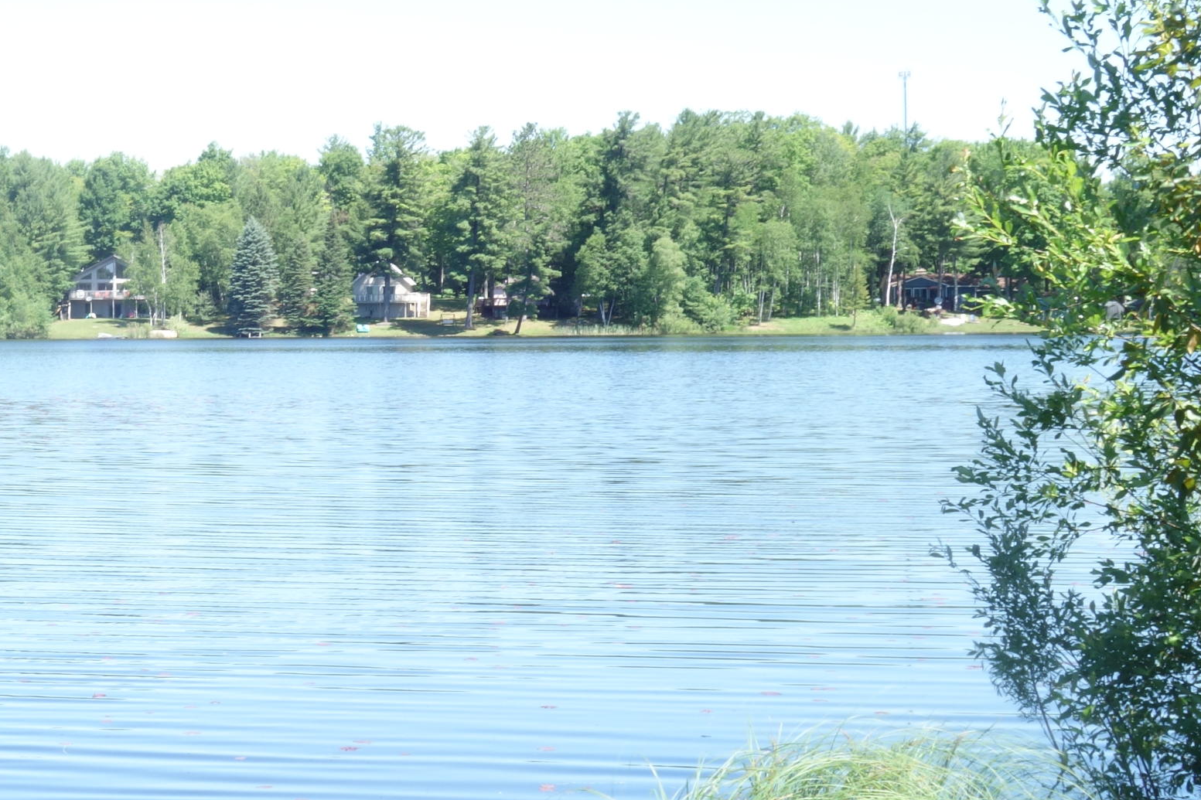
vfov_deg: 16.1
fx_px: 2835
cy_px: 318
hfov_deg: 23.1
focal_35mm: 85
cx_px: 53
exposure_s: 1/30
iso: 125
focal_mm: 16.2
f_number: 11
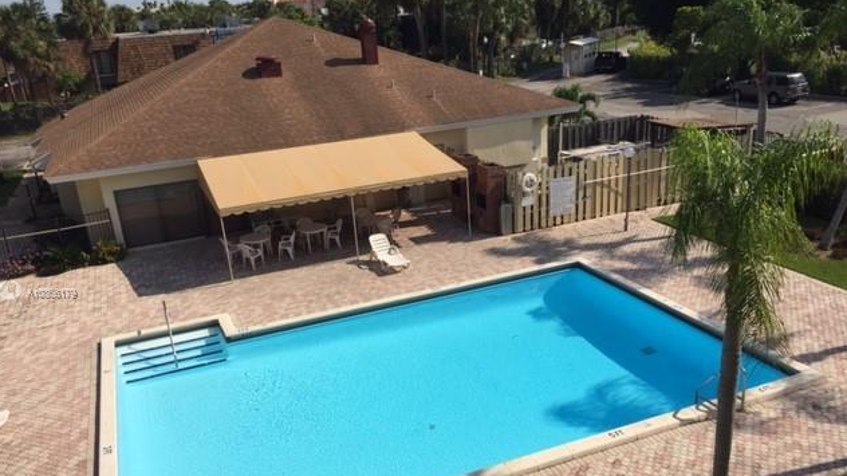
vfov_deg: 36.5
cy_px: 294
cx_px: 422
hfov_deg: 61.0
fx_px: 718
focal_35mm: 32
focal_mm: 4.15
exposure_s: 1/3597
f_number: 2.2
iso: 32
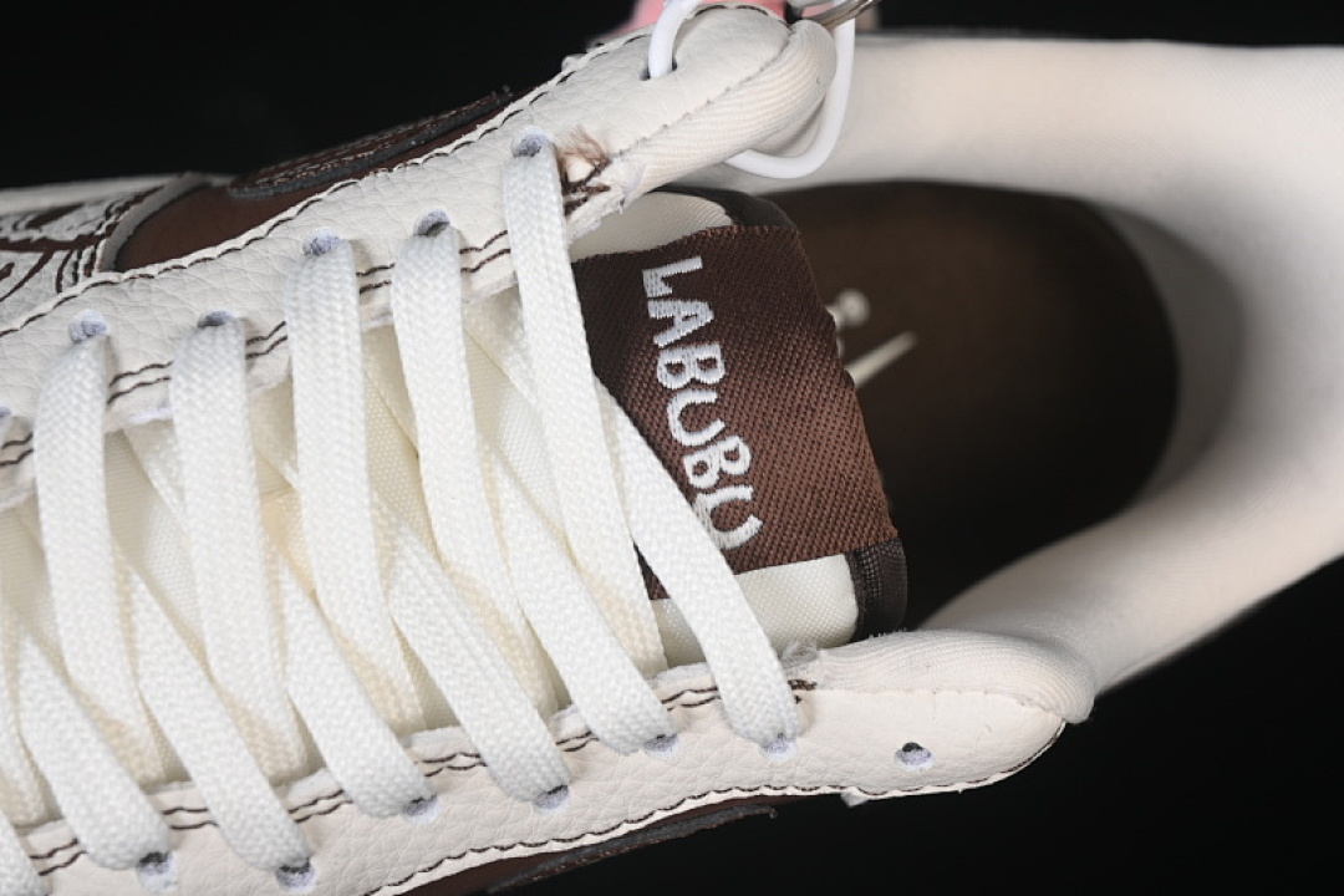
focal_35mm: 75
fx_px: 2800
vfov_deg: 18.2
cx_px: 672
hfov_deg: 27.0
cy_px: 448
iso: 160
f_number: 7.1
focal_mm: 50
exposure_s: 1/100
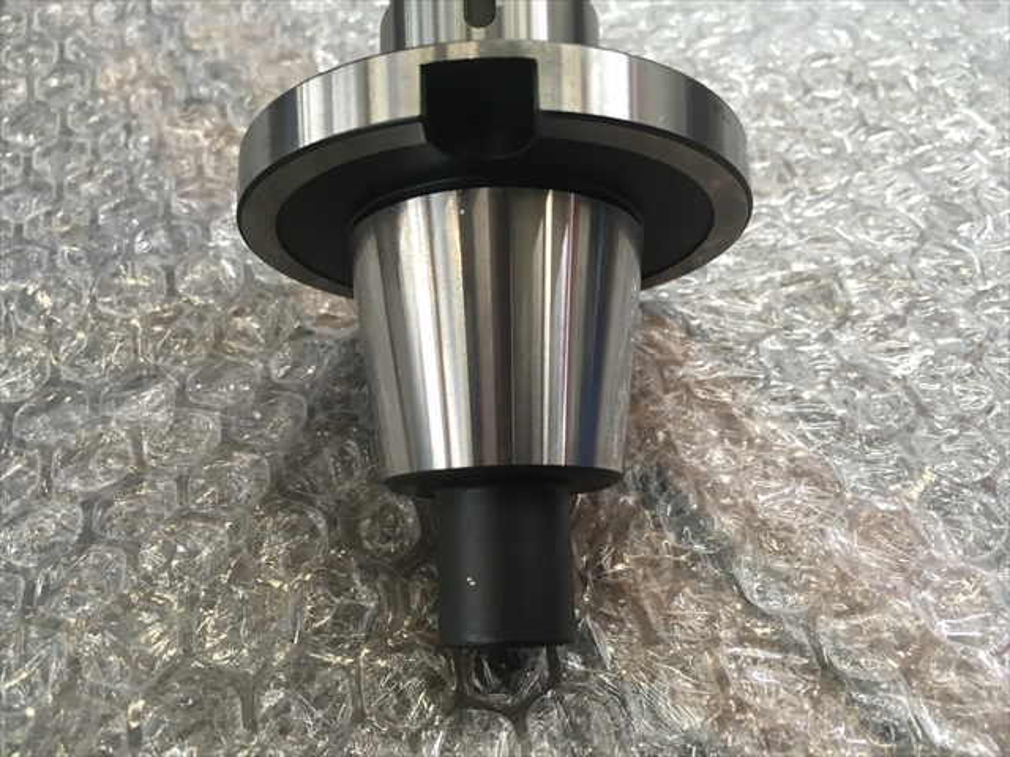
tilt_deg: -53.1
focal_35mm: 29
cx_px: 505
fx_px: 846
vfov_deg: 48.2
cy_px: 378
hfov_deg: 61.7
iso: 32
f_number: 2.2
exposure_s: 1/30
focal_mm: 4.15
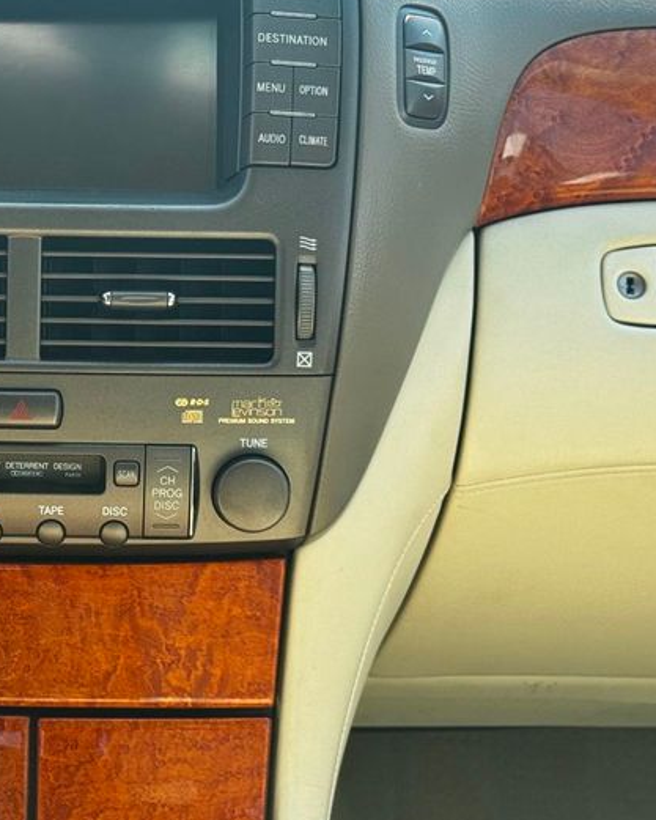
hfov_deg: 16.5
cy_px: 403
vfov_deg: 20.8
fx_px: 2232
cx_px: 53
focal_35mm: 92
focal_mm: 6.76
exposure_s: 1/693
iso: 64
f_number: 1.78
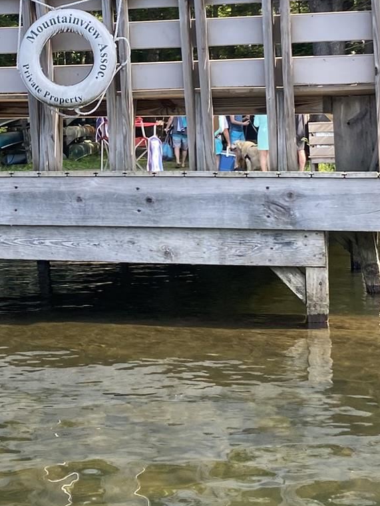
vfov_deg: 26.9
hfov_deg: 20.6
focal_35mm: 70
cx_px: 41
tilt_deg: +7.5
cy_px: 55
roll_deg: -0.3
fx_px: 1024
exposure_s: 1/604
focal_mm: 4.25
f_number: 1.8
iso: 32
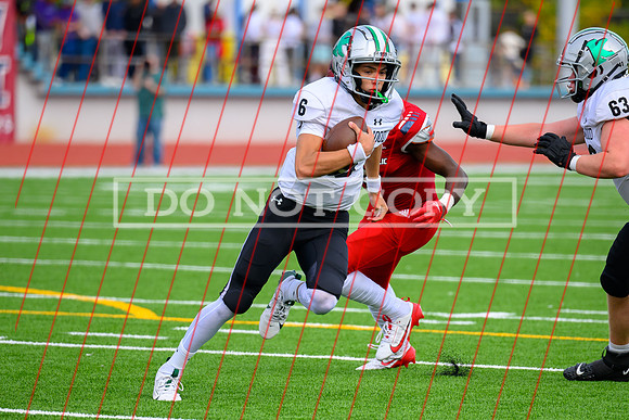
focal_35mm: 362
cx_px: 315
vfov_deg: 3.8
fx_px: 6319
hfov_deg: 5.7
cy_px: 295
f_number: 2.8
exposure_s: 1/2000
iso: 320
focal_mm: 200
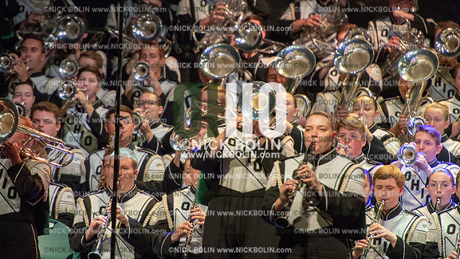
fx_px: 5137
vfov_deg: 2.9
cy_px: 120
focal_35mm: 421
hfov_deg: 5.1
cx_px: 230
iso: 8000
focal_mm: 400
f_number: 5.6
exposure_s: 1/250
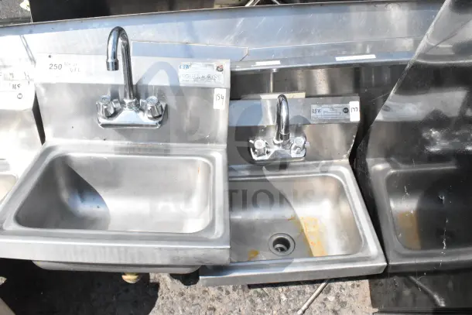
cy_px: 158
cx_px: 236
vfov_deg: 43.6
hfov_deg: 61.9
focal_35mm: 30
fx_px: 393
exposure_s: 1/2000
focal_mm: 20
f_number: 22
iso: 6400
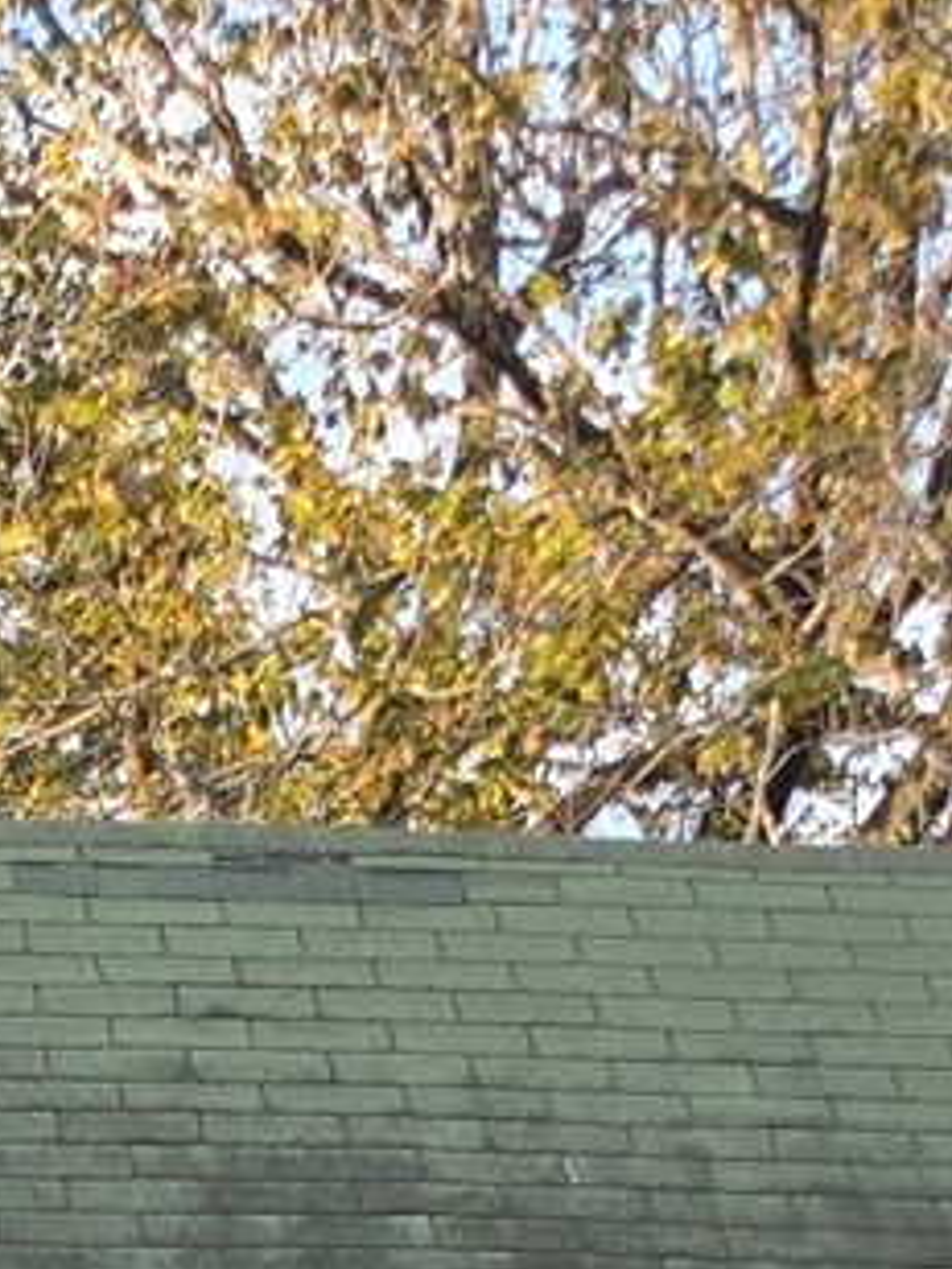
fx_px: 5610
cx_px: -1022
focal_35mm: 153
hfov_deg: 9.1
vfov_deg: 10.8
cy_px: 3160
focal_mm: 6.5
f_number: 1.4
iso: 32
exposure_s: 1/359
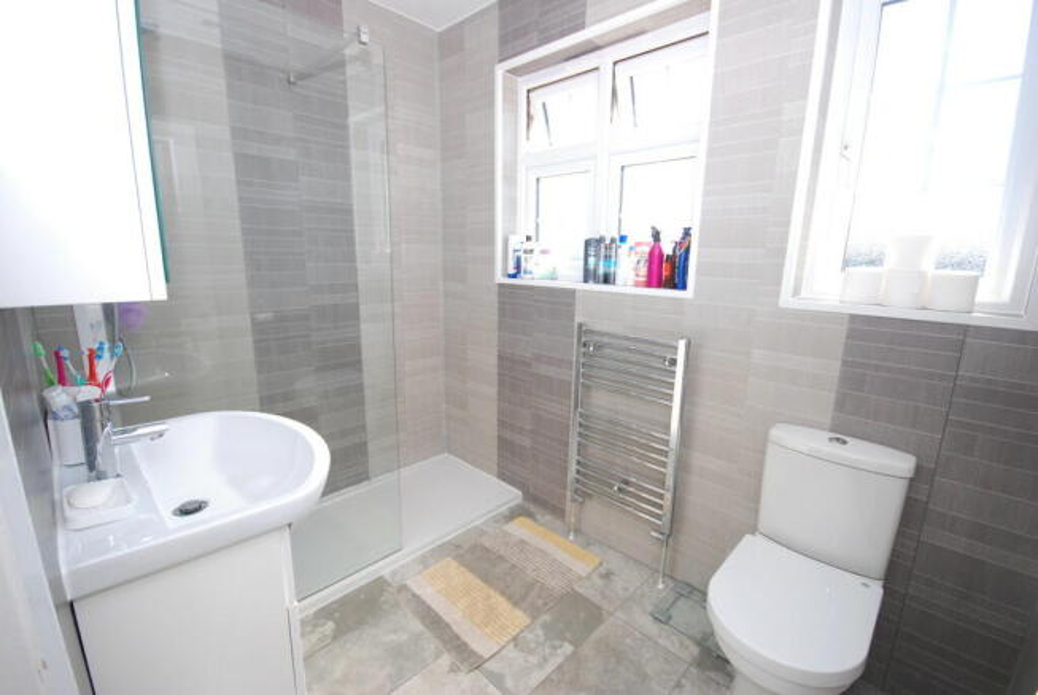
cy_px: 348
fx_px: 433
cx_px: 519
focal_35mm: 15
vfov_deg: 77.5
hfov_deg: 100.3
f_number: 5
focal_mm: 10
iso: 200
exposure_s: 1/100
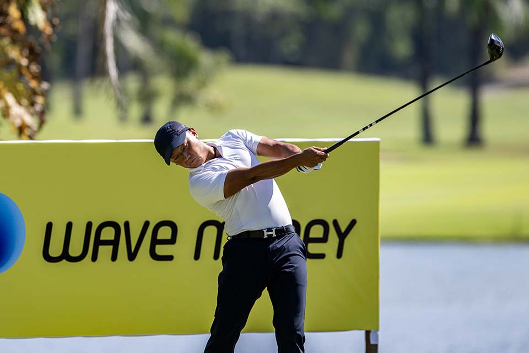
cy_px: 176
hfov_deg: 5.2
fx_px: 5877
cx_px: 264
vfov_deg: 3.4
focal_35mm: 400
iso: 720
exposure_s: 1/2500
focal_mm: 400
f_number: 4.5
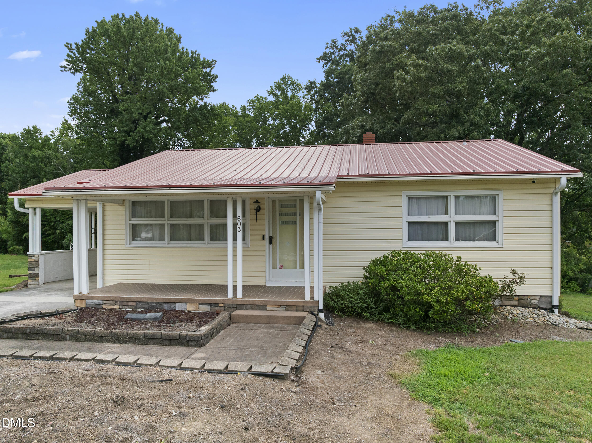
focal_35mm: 24
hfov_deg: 71.6
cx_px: 296
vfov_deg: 56.8
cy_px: 222
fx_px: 410
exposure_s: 1/4000
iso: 230
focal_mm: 12.29
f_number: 2.8
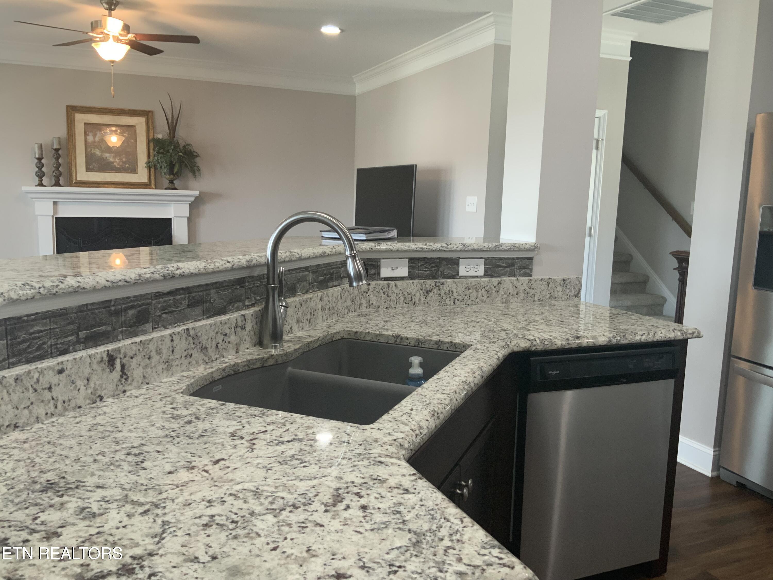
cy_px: 290
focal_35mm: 29
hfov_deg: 61.7
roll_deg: -1.5
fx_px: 648
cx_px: 386
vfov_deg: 48.2
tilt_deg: -6.7
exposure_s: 1/60
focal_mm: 3
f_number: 1.8
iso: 125
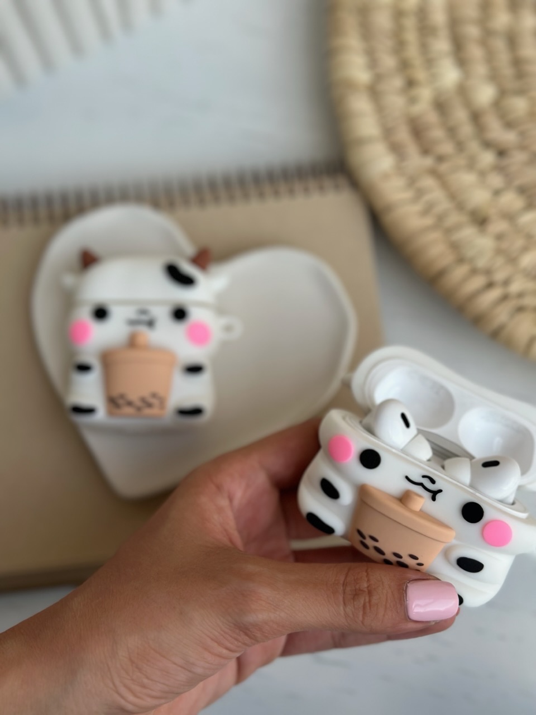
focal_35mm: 48
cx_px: 268
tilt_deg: -73.7
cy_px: 358
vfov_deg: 39.7
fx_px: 991
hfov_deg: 30.3
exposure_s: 1/574
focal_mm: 6.86
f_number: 1.78
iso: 80
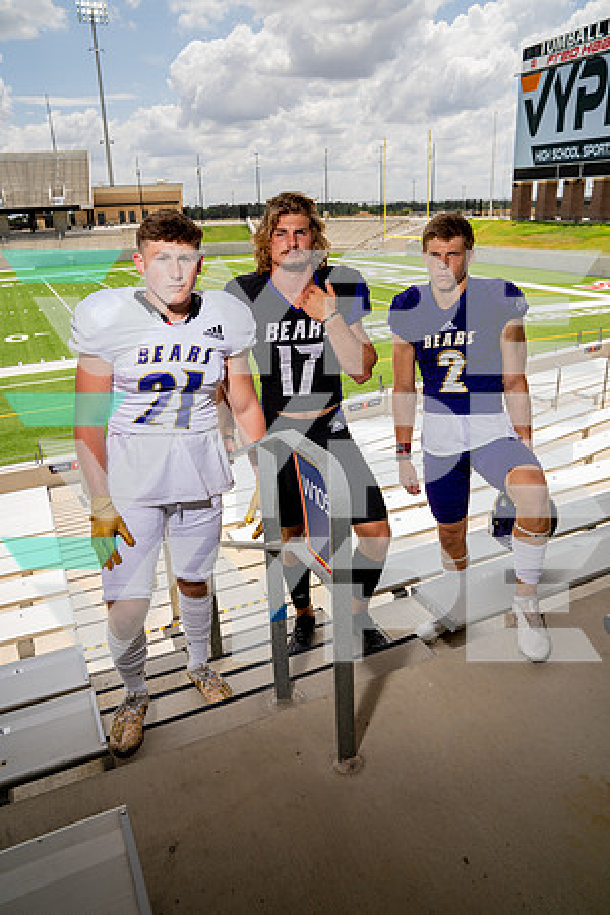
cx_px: 305
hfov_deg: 53.1
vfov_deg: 73.7
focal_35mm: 24
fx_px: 610
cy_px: 458
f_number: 6.3
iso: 100
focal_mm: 24
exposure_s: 1/250
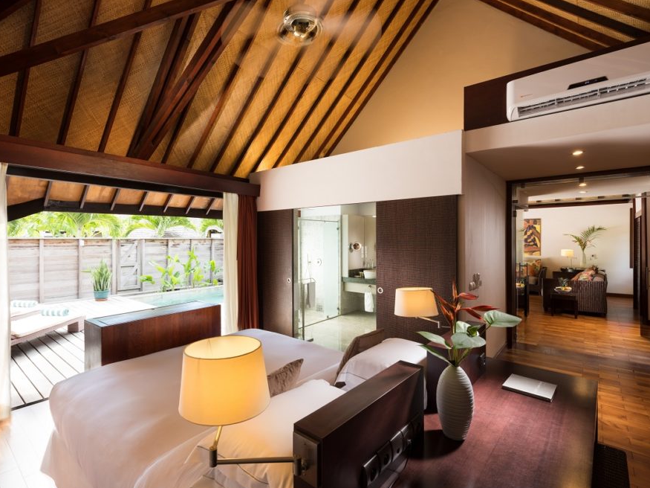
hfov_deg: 87.2
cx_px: 277
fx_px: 338
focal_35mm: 18
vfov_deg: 71.6
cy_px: 241
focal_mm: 16
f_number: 11
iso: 160
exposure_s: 1/3
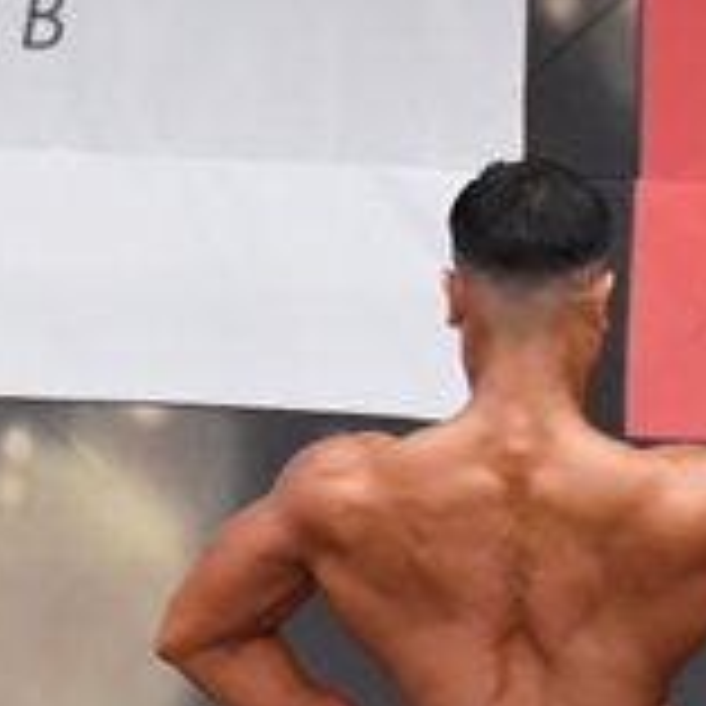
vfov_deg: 2.3
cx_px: 272
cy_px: 1079
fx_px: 17652
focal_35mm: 765
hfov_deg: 2.3
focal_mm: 122
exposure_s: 1/400
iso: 6400
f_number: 5.6
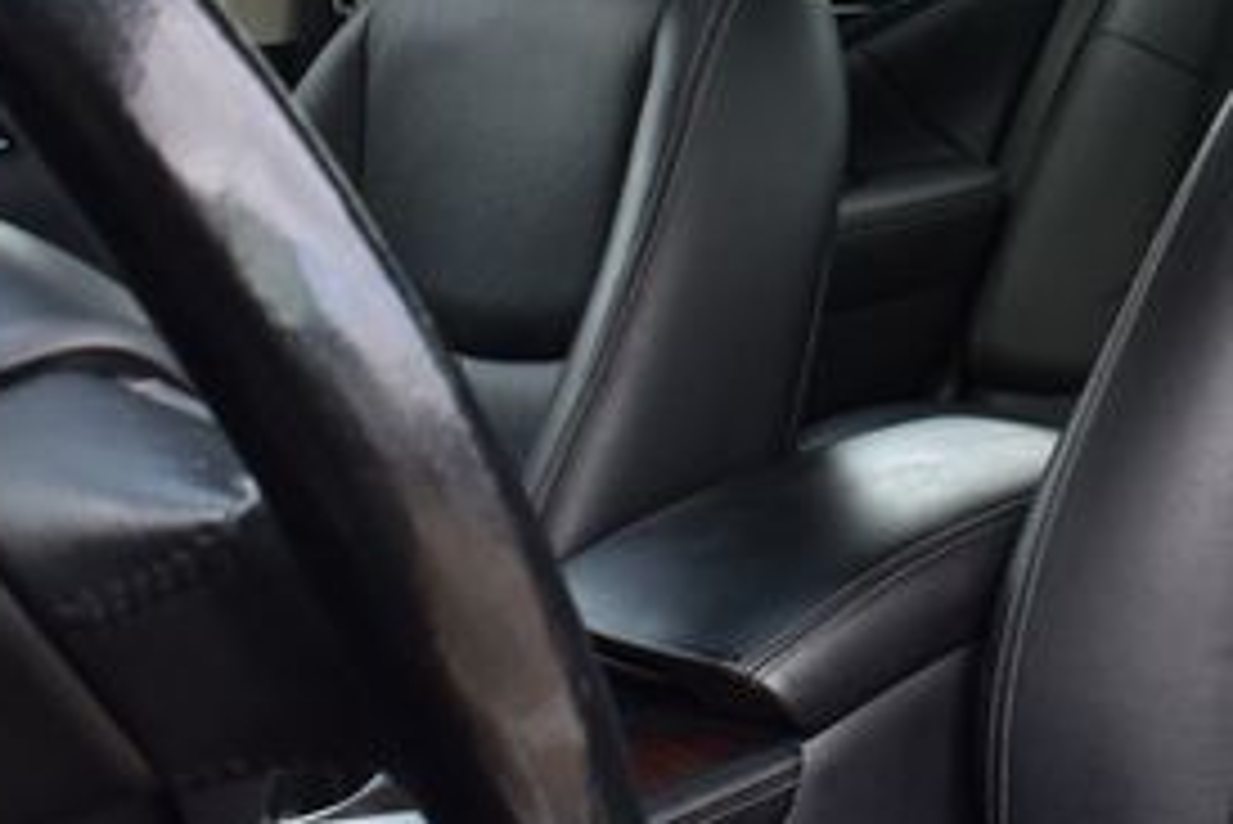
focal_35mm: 63
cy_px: 365
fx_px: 2159
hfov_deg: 30.6
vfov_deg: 21.6
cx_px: 1089
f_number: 8
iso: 400
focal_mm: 18
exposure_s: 1/80
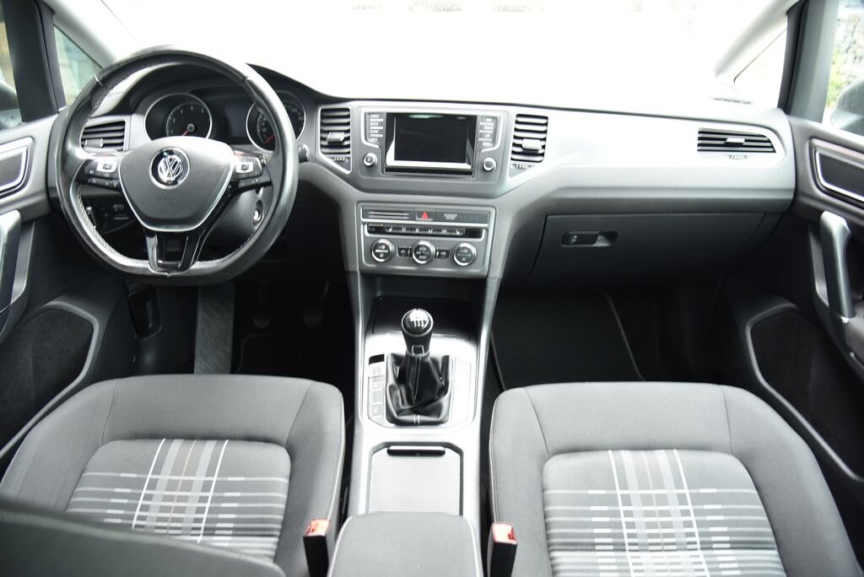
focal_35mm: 24
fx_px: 576
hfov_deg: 73.7
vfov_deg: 53.2
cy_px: 288
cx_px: 432
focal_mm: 24
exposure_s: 1/13
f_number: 4
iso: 500
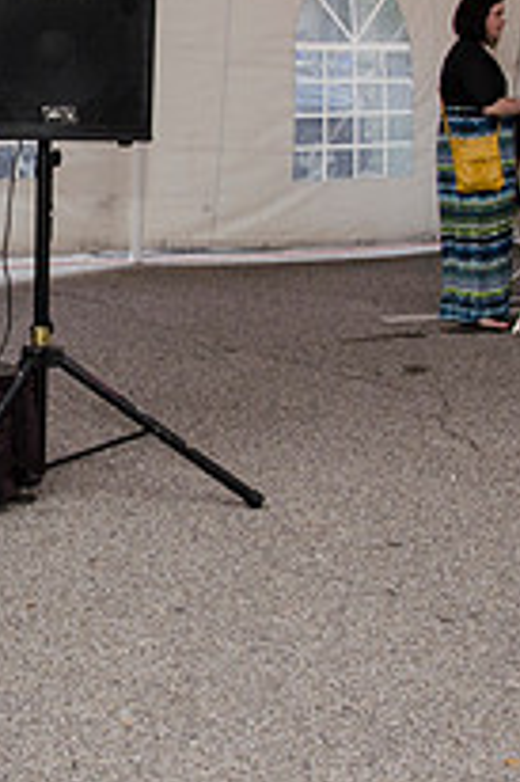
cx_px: -11
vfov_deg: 26.4
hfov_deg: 17.5
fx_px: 1649
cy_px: 216
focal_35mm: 76
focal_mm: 18
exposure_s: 1/60
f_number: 8
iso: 800
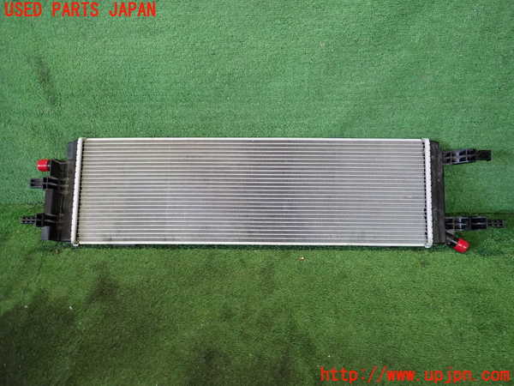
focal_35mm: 25
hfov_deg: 69.4
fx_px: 371
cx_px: 257
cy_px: 193
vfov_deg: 54.9
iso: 320
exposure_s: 1/30
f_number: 2
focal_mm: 4.5
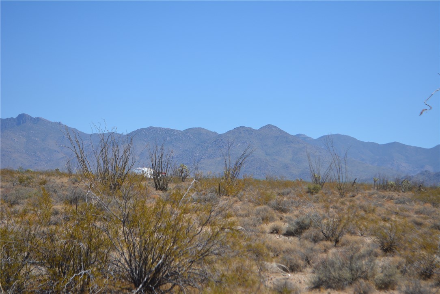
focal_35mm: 82
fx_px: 1009
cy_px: 147
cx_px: 220
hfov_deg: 24.6
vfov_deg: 16.6
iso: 400
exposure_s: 1/1600
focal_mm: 55
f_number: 7.1
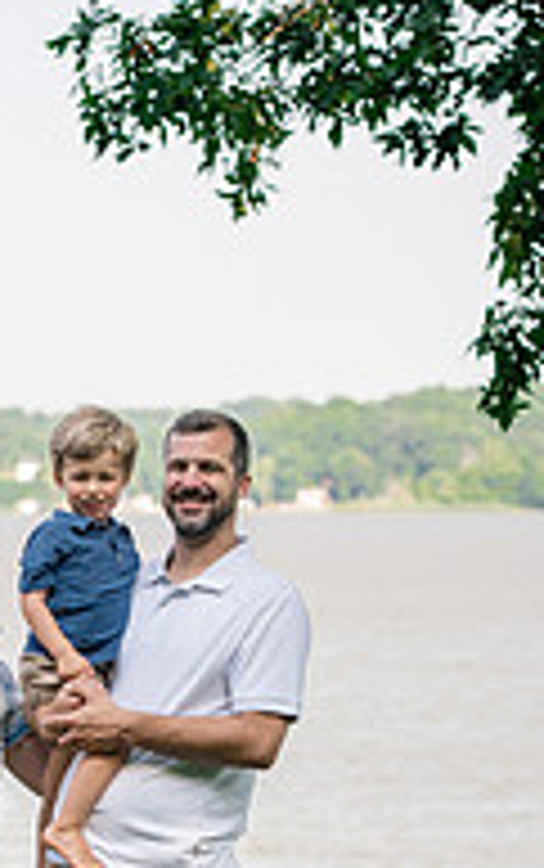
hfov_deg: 6.5
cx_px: 72
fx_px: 4781
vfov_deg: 10.3
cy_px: 657
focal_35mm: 202
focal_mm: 85
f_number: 4
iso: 400
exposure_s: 1/800
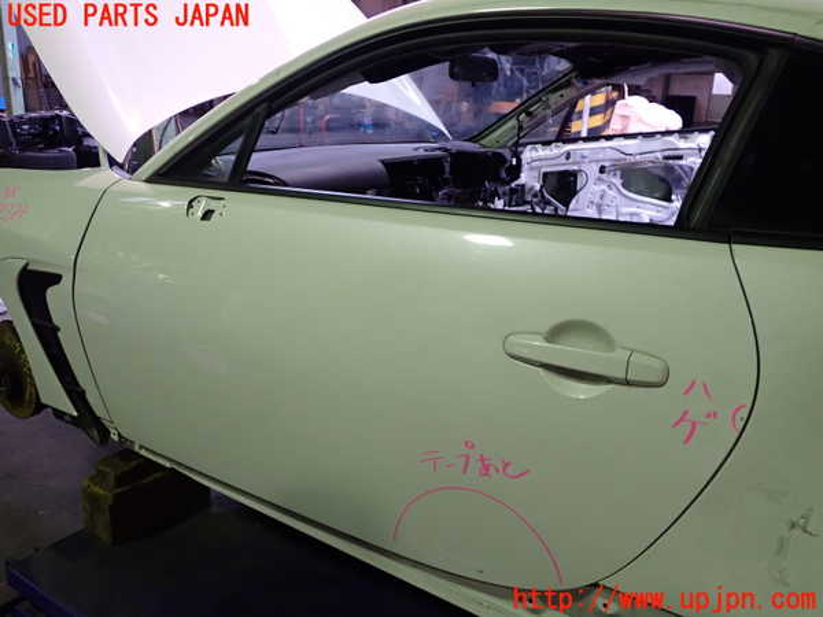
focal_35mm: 30
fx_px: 713
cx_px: 412
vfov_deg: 46.8
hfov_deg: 60.0
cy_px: 308
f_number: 2.3
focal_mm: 5.4
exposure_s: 1/30
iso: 250
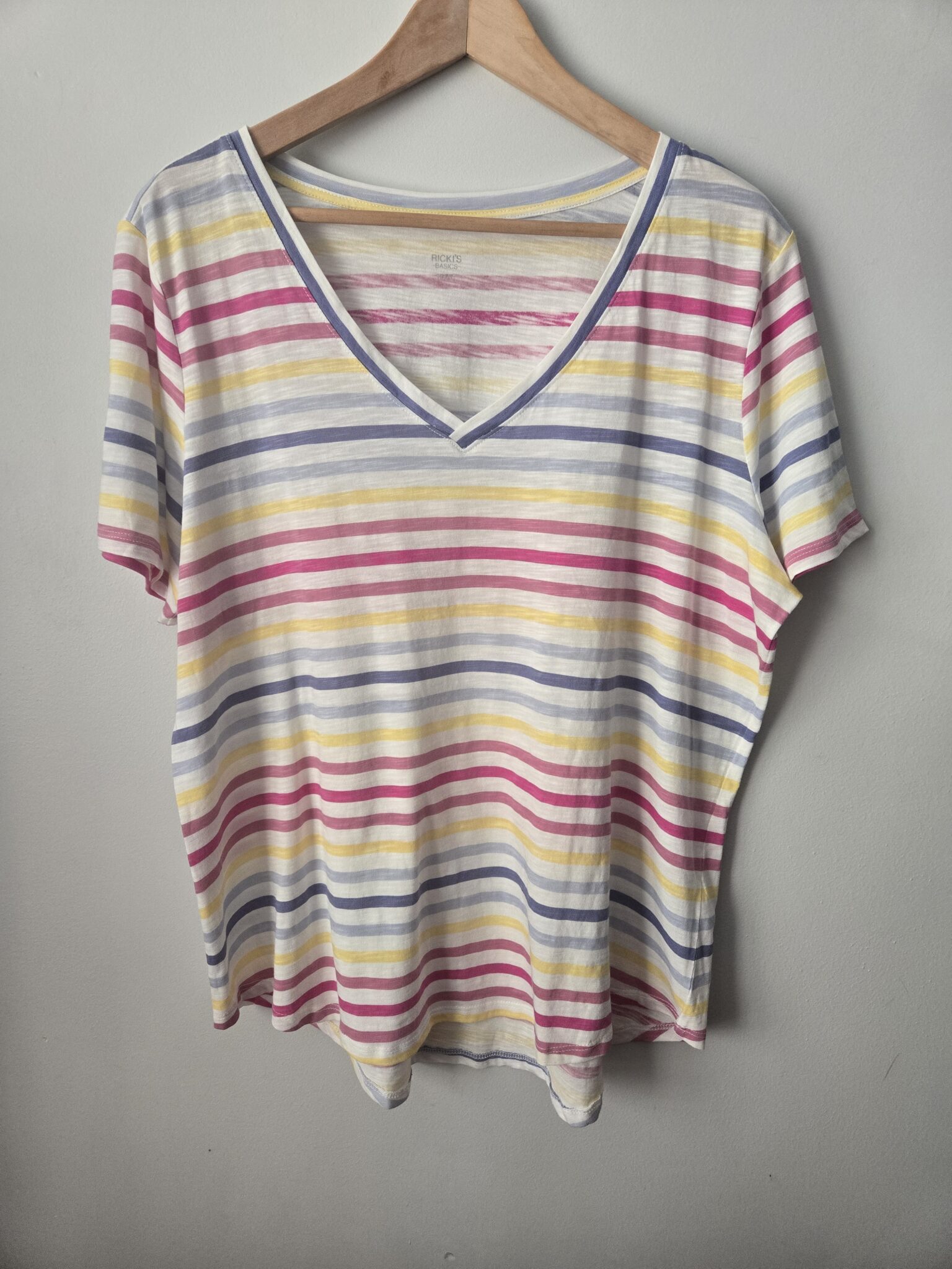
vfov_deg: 73.9
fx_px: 843
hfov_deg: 58.9
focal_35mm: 23
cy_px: 634
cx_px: 476
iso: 250
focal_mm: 5.4
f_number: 1.8
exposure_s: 1/120
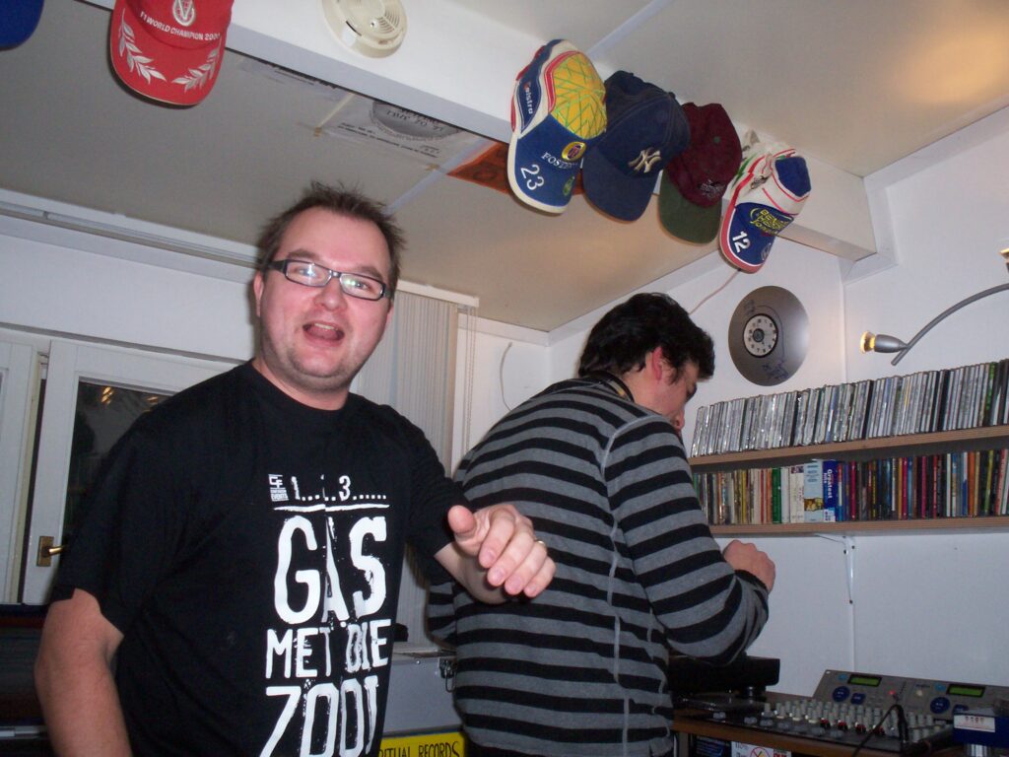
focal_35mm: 36
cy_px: 378
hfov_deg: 51.4
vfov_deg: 39.7
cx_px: 504
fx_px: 1049
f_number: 4.5
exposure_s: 1/64
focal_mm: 5.9
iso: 140
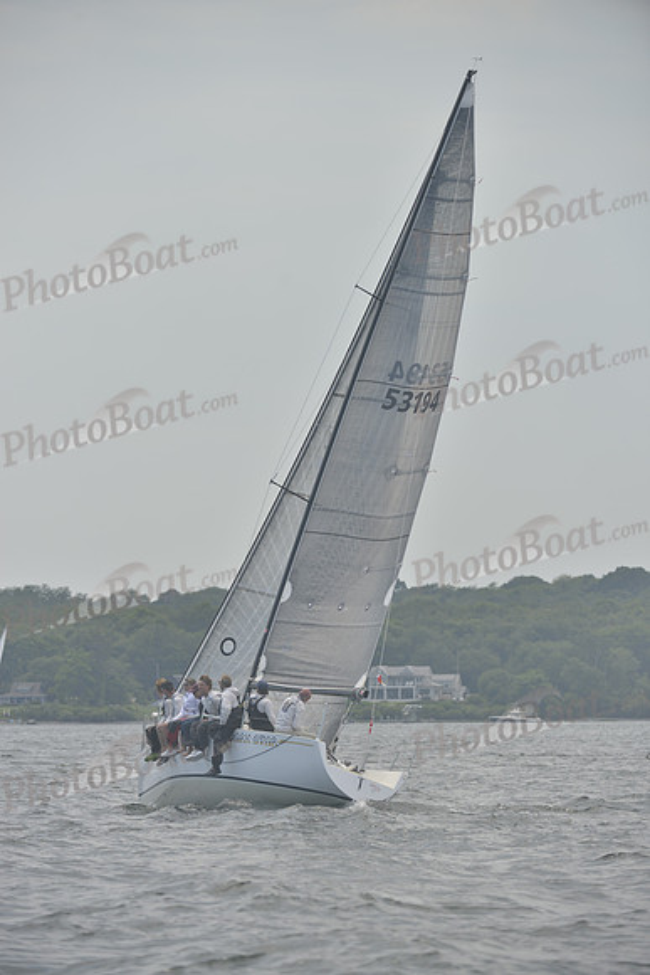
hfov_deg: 6.9
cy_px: 488
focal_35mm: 200
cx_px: 325
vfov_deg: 10.3
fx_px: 5413
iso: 200
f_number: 4.5
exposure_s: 1/1600
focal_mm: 200
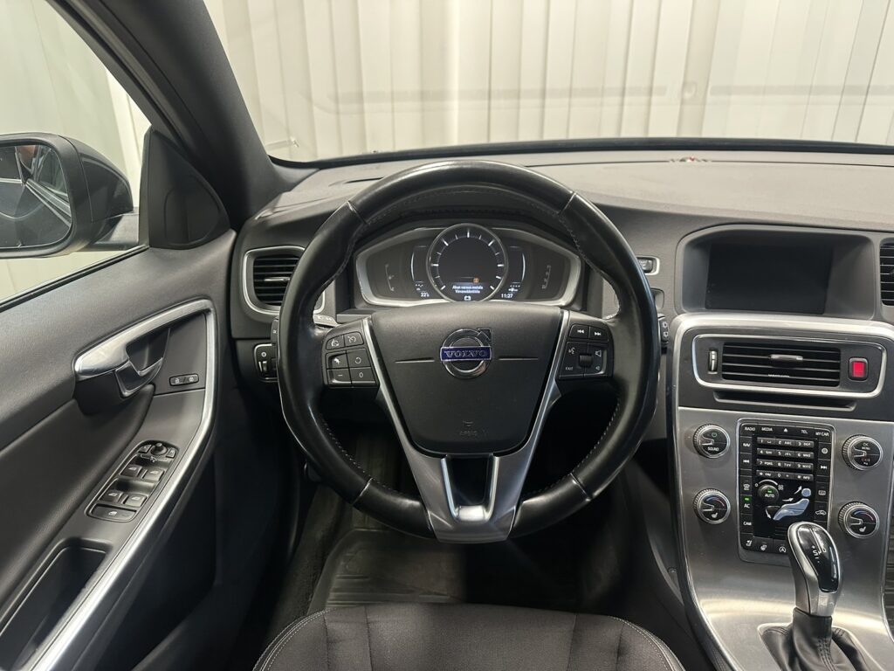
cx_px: 447
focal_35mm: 24
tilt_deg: -23.7
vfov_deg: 56.8
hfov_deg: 71.6
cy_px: 336
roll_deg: +1.0
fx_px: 620
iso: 400
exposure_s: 1/60
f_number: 1.78
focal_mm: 6.86
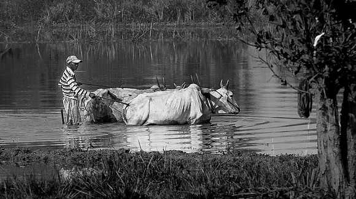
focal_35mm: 550
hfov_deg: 3.9
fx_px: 5191
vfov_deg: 2.2
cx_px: 164
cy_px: 92
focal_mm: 300
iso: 800
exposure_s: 1/1600
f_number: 9
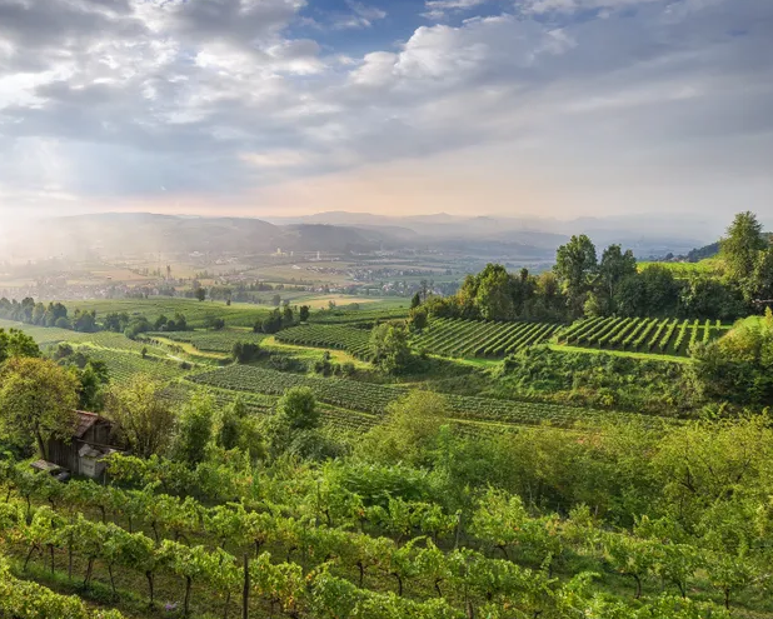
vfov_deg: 65.6
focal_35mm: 21
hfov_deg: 76.8
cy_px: 306
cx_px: 314
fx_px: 481
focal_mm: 18
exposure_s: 1/100
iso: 100
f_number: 9
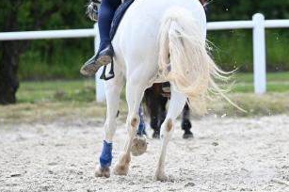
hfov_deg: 3.8
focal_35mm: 548
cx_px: 320
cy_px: 20
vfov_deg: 2.5
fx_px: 4394
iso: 640
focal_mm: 210
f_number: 5.6
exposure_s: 1/1250
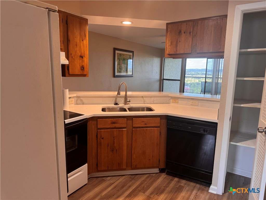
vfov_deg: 56.8
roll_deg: -1.0
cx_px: 133
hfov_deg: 71.6
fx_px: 184
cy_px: 100
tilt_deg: -9.8
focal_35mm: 24
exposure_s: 1/120
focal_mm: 6.76
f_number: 1.78
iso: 200
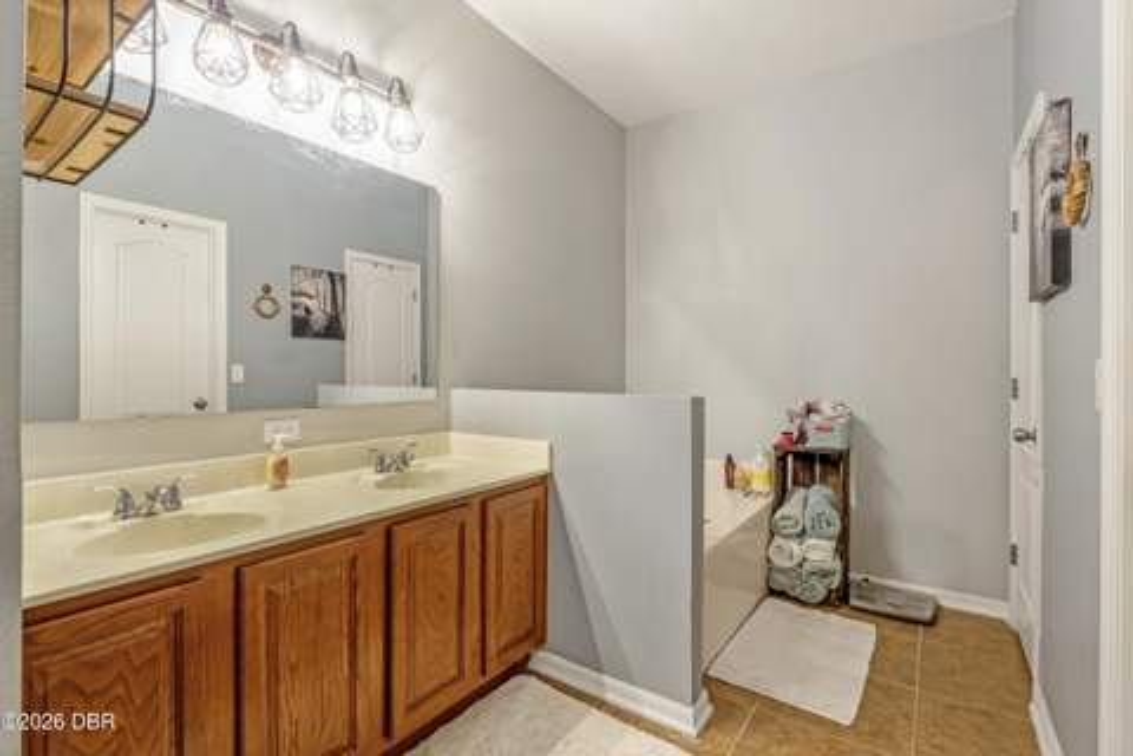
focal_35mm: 16
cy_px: 378
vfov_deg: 72.1
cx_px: 566
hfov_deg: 95.0
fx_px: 519
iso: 320
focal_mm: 11
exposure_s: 1/40
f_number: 9
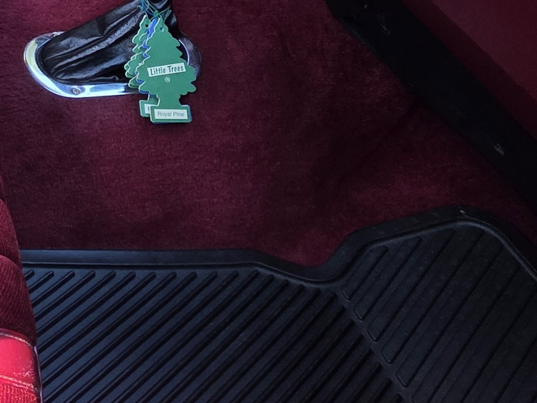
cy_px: -186
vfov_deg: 24.0
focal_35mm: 49
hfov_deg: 28.3
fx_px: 760
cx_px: -235
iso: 100
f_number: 1.9
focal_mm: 2.2
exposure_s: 1/120
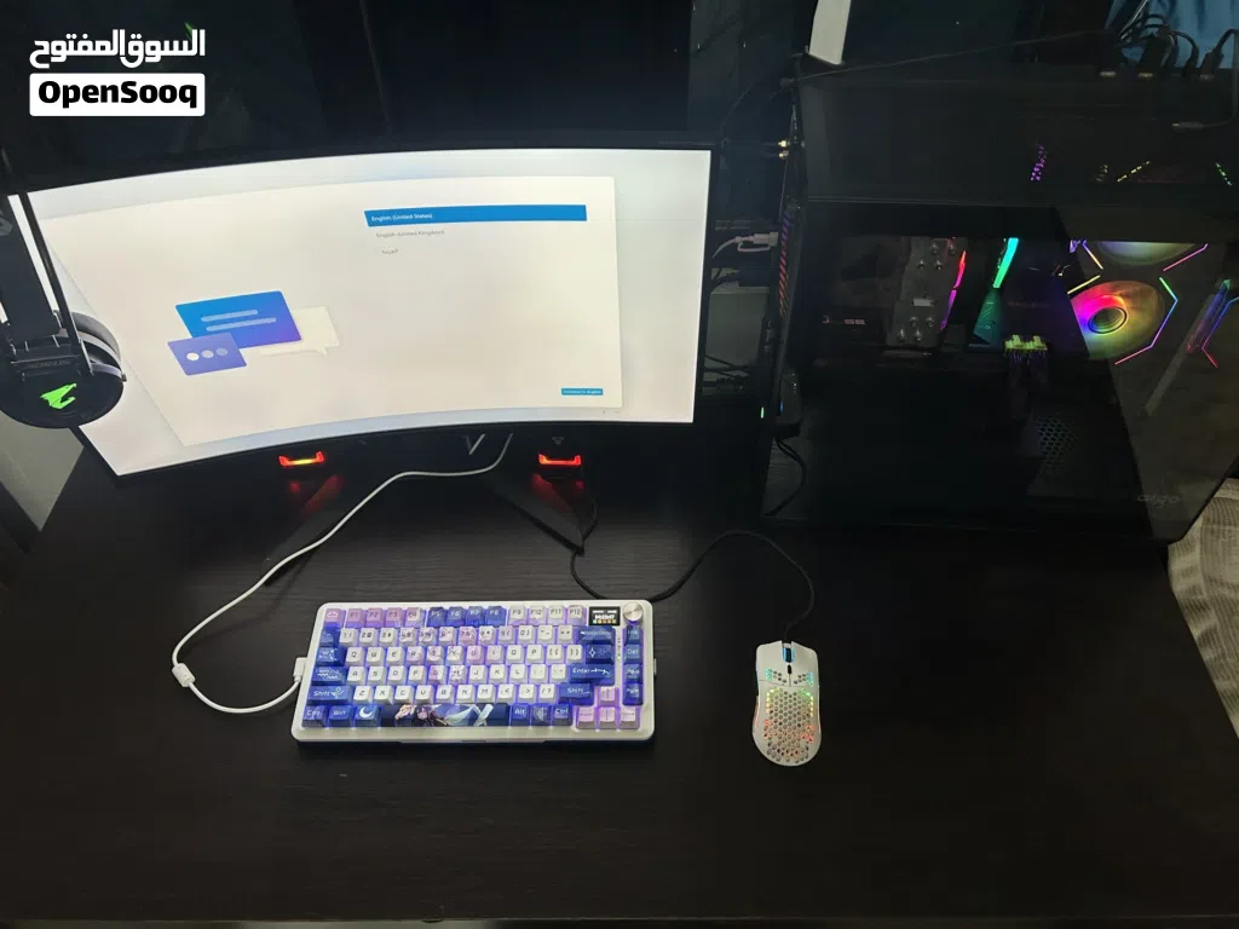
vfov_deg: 53.1
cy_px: 464
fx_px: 931
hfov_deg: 67.3
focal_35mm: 26
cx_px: 620
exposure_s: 1/60
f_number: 1.5
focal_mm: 5.7
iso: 160
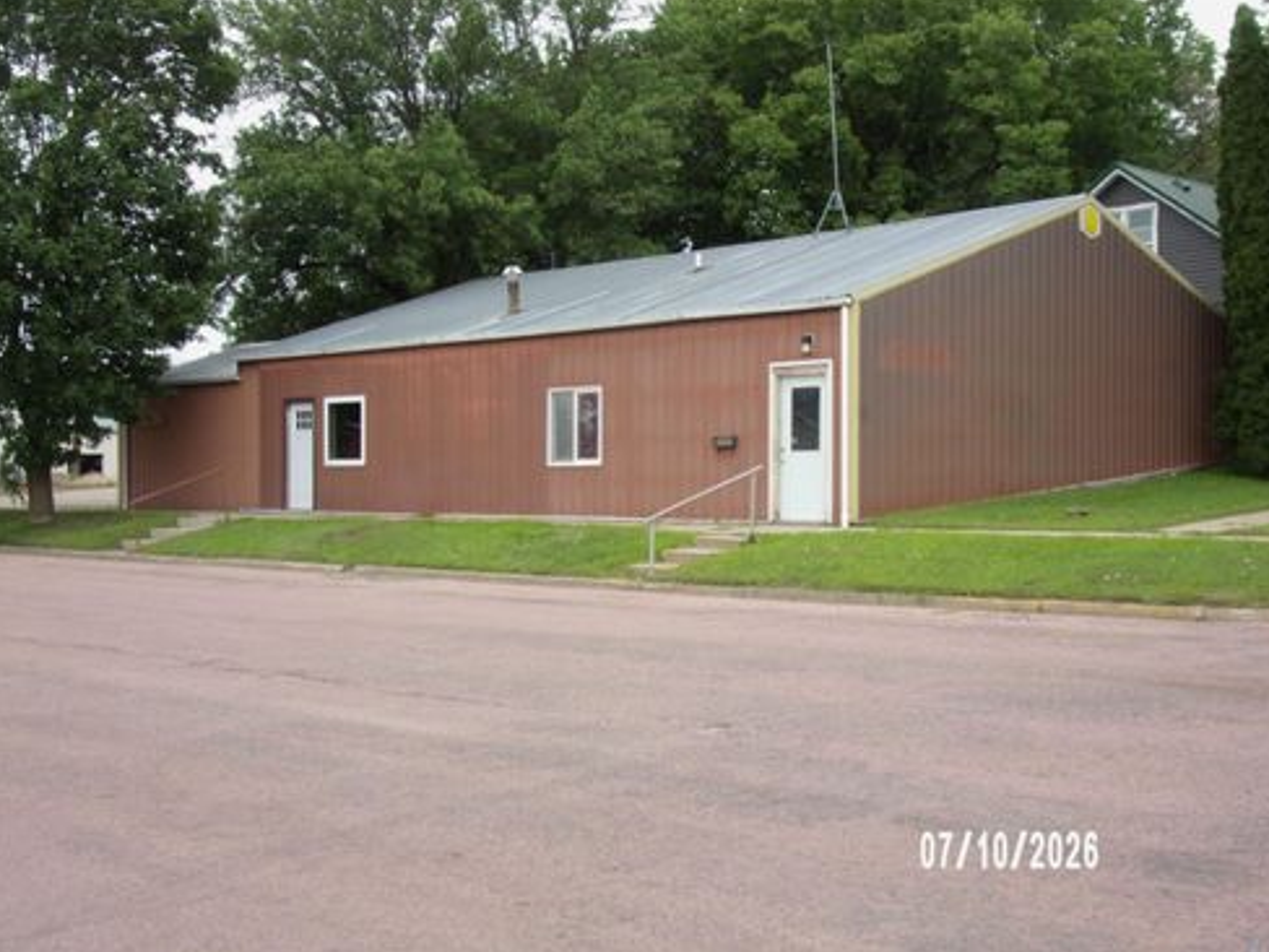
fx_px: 1466
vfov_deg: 36.0
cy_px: 469
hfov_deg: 46.8
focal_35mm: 40
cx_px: 640
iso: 80
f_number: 3.9
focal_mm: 7
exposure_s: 1/340
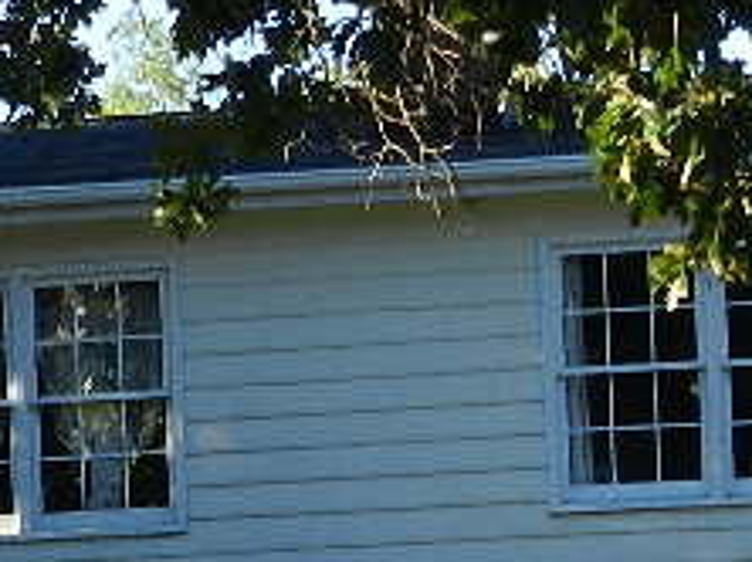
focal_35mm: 245
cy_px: 670
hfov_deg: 8.0
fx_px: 5317
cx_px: -81
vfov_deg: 6.0
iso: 160
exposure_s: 1/250
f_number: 4.4
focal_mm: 9.4
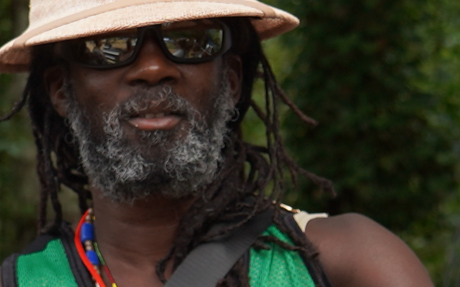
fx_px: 3272
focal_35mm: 261
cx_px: 250
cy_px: 514
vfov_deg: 5.0
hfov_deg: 8.0
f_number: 4
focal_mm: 38
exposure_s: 1/160
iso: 160
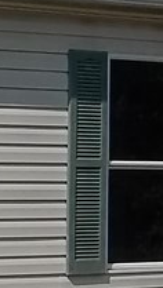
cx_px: -296
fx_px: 1103
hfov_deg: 7.6
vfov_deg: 14.8
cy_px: 236
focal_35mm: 144
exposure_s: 1/320
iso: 80
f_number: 8.9
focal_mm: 4.9
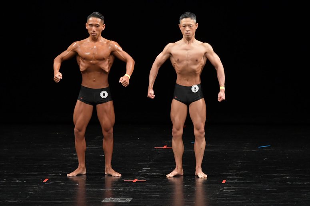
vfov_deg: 5.1
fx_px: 2324
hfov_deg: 7.6
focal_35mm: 270
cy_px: 103
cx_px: 155
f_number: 5.6
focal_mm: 180
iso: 2500
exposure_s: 1/400
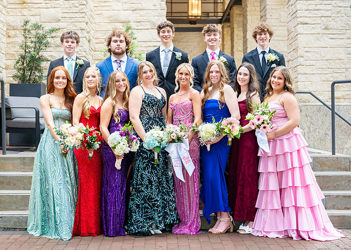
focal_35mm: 63
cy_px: 124
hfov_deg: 31.2
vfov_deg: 22.5
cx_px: 177
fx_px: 629
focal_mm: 50
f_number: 2.8
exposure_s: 1/500
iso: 1000
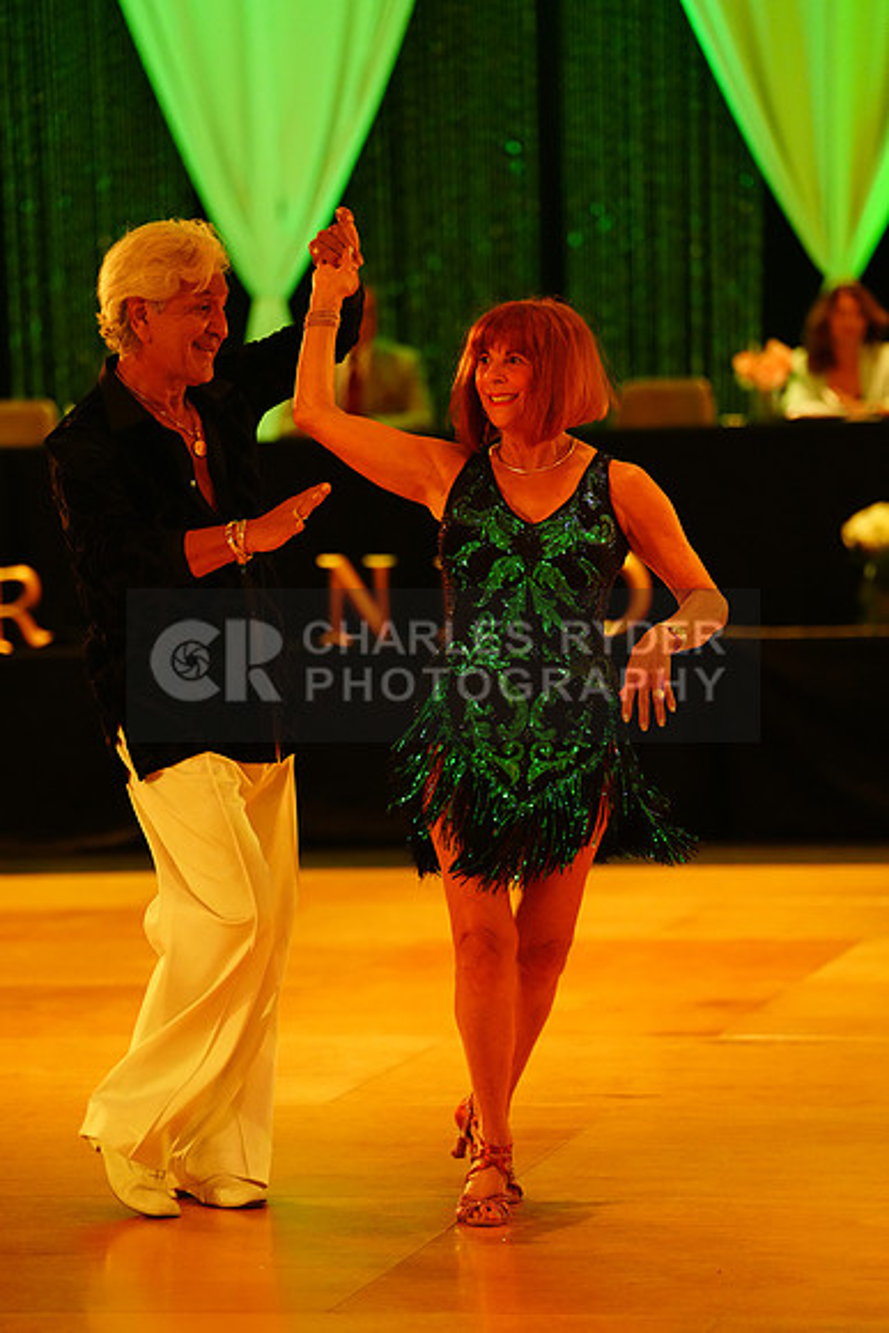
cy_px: 666
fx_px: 4960
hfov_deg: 10.2
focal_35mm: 134
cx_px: 444
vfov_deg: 15.3
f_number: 2.8
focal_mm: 134
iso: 5000
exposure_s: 1/320
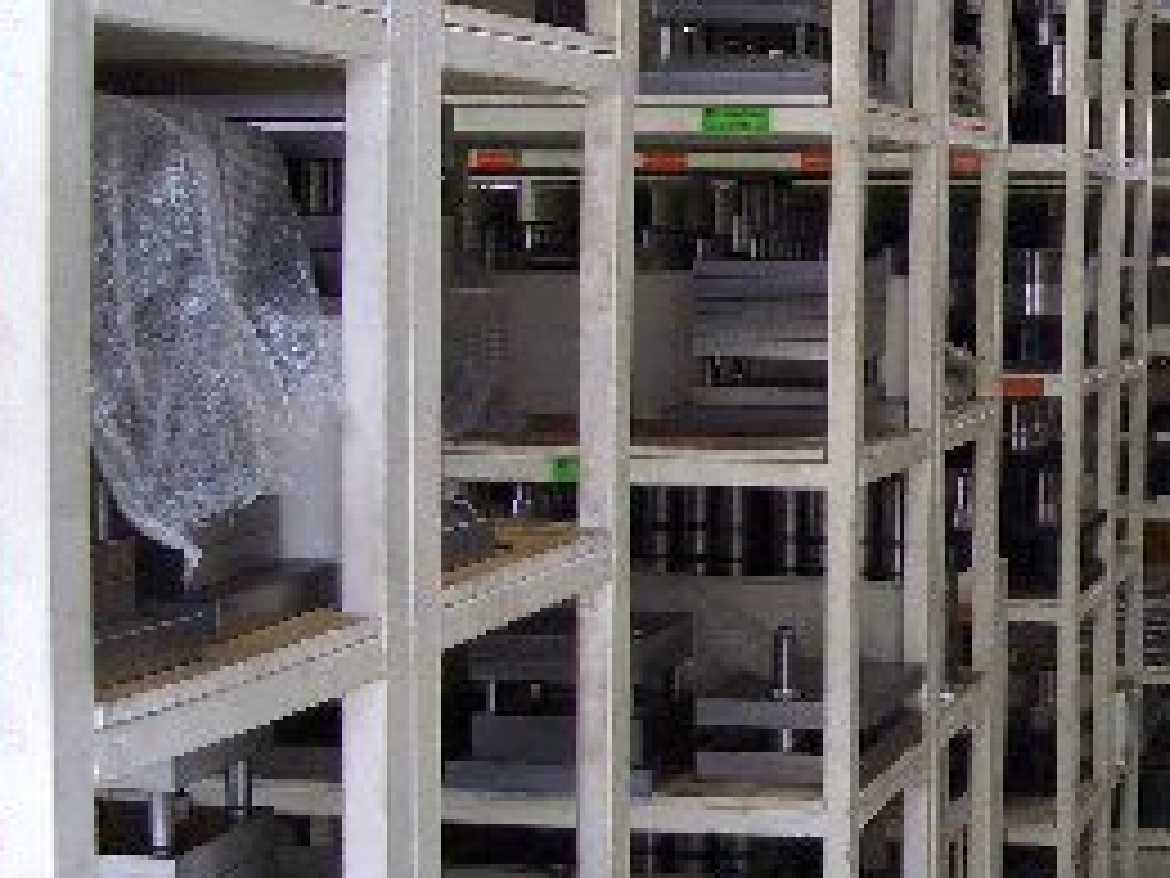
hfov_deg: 21.5
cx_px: 1318
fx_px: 2907
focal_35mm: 86
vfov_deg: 17.2
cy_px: 396
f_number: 2.6
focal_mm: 5.8
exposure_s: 1/60
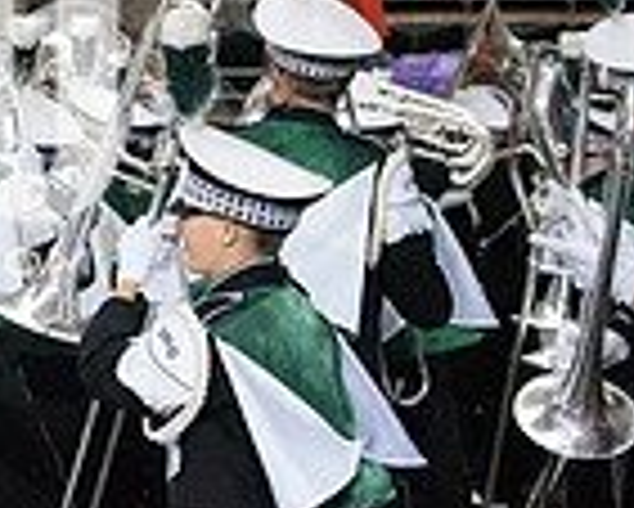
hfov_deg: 12.1
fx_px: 2892
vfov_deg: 10.0
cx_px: -220
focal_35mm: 154
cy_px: 101
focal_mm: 40
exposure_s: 1/4000
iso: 10000
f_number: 2.8
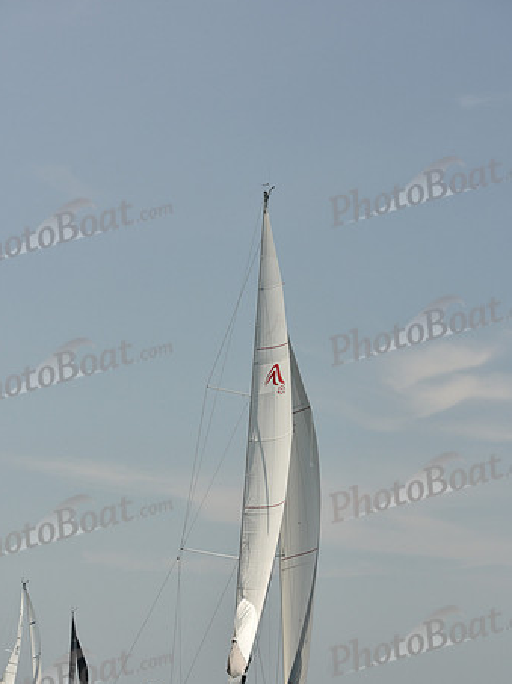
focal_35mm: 106
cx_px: 251
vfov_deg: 18.5
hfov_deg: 13.9
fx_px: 2093
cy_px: 427
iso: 320
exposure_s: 1/1000
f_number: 7.1
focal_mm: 86
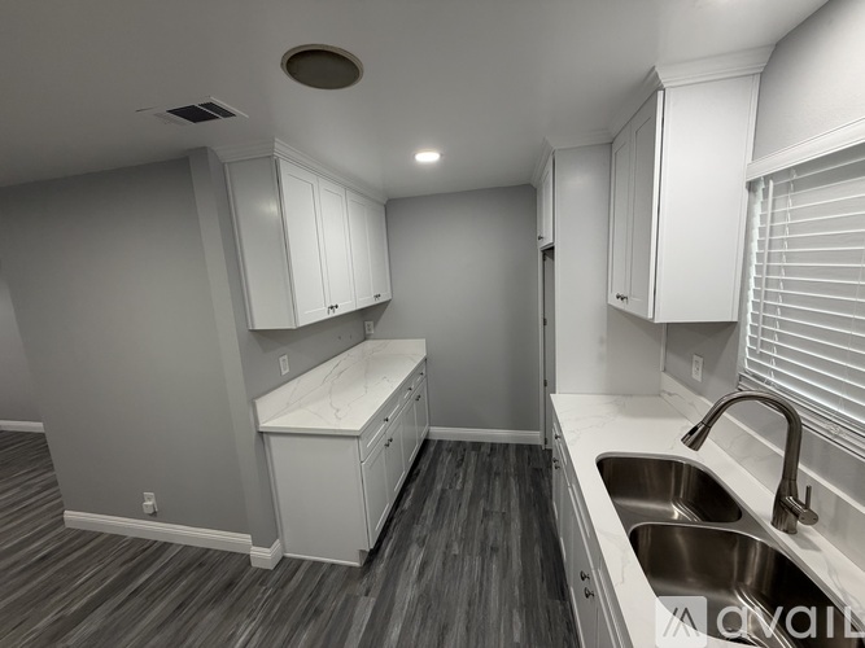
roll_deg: +4.3
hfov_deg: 102.1
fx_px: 350
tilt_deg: -7.5
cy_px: 324
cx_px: 432
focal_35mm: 14
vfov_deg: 85.7
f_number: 2.2
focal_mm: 2.22
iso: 160
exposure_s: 1/114
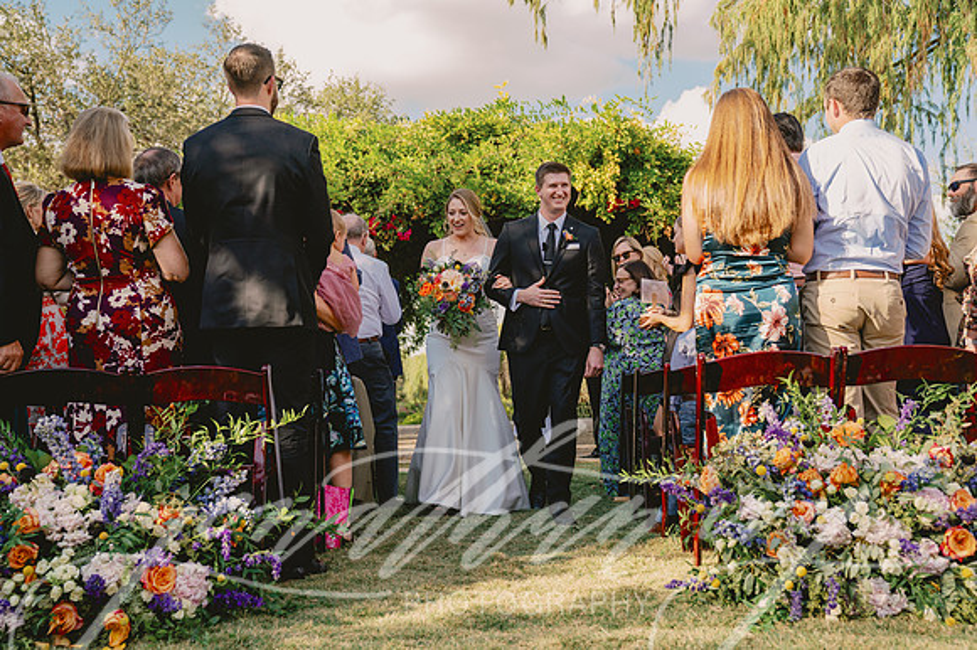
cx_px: 488
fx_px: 1167
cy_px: 325
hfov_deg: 45.4
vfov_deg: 31.1
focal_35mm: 43
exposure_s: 1/400
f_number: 4
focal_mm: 43
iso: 200
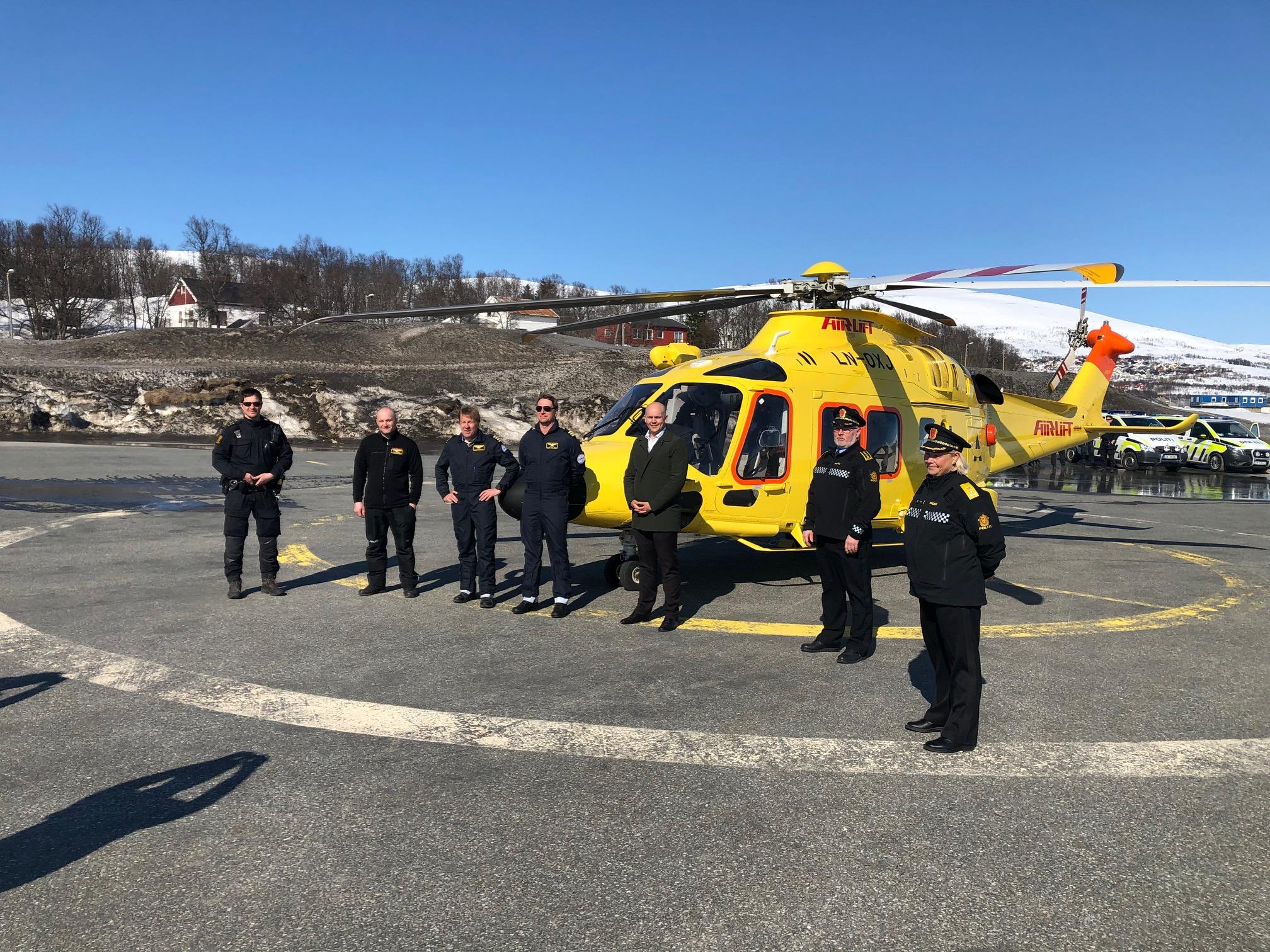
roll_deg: +0.6
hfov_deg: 63.4
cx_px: 635
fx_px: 1027
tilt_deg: -3.5
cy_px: 476
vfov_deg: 49.7
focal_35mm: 28
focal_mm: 3.99
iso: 25
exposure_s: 1/3436
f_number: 1.8
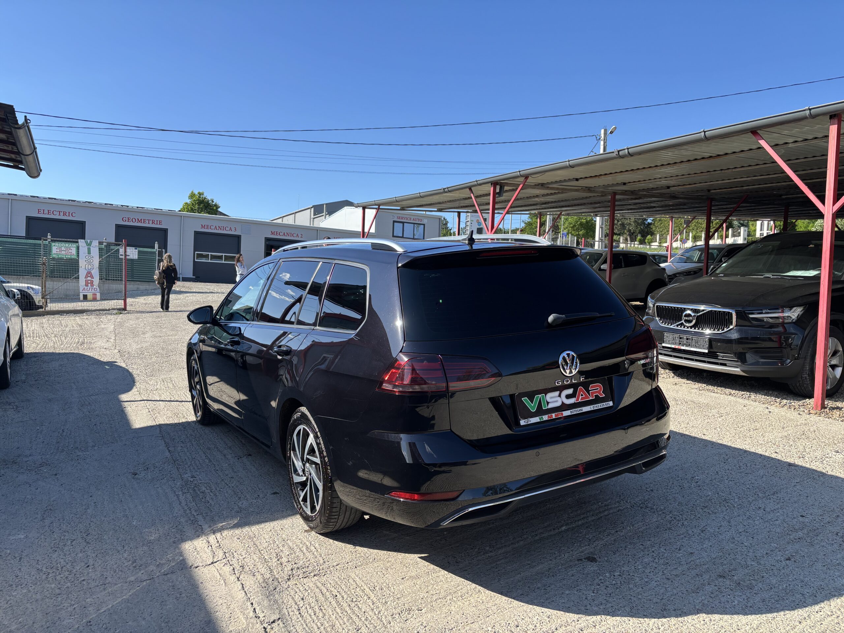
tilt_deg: -0.6
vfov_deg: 53.1
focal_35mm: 26
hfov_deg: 67.3
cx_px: 422
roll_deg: -3.2
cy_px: 316
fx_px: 634
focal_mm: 5.96
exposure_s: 1/1667
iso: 50
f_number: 1.6
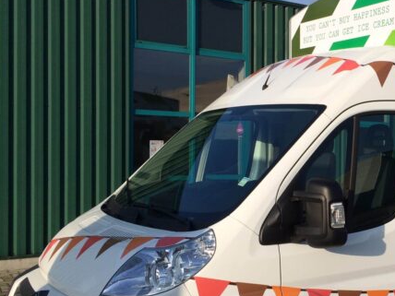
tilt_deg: -2.0
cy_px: 166
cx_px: 349
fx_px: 593
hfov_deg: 34.9
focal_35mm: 52
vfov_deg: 28.0
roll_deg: -0.1
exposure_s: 1/2415
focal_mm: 4.15
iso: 32
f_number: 2.2
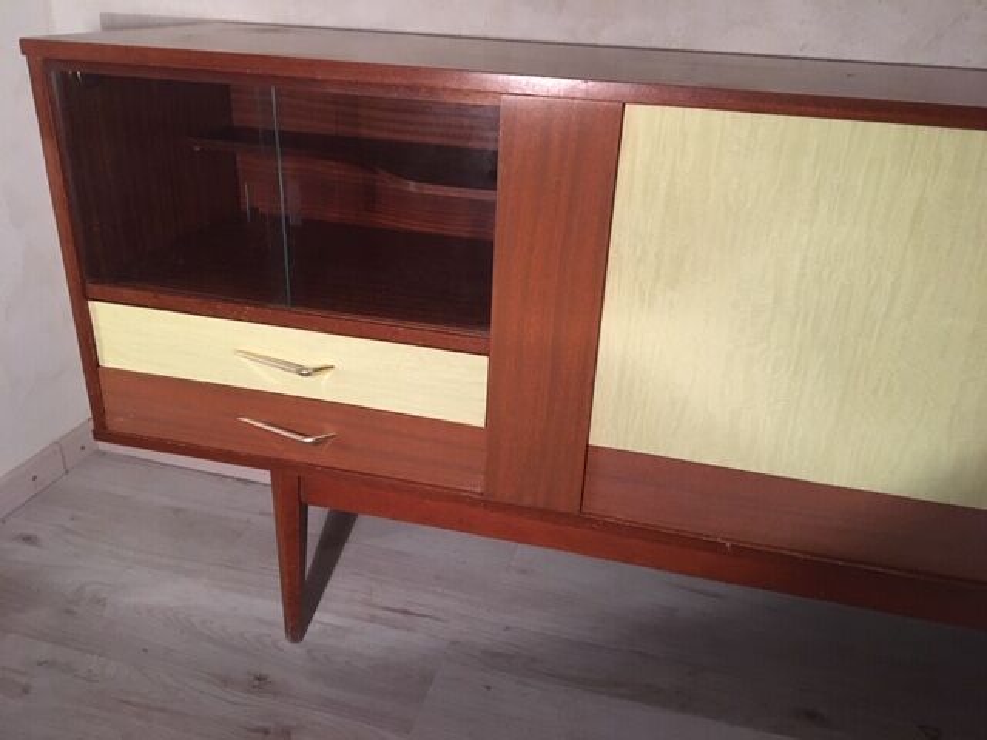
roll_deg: -3.0
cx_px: 494
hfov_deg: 61.7
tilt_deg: -24.1
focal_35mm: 29
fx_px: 827
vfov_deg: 48.2
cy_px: 370
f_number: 2.2
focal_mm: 4.15
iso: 200
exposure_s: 1/25
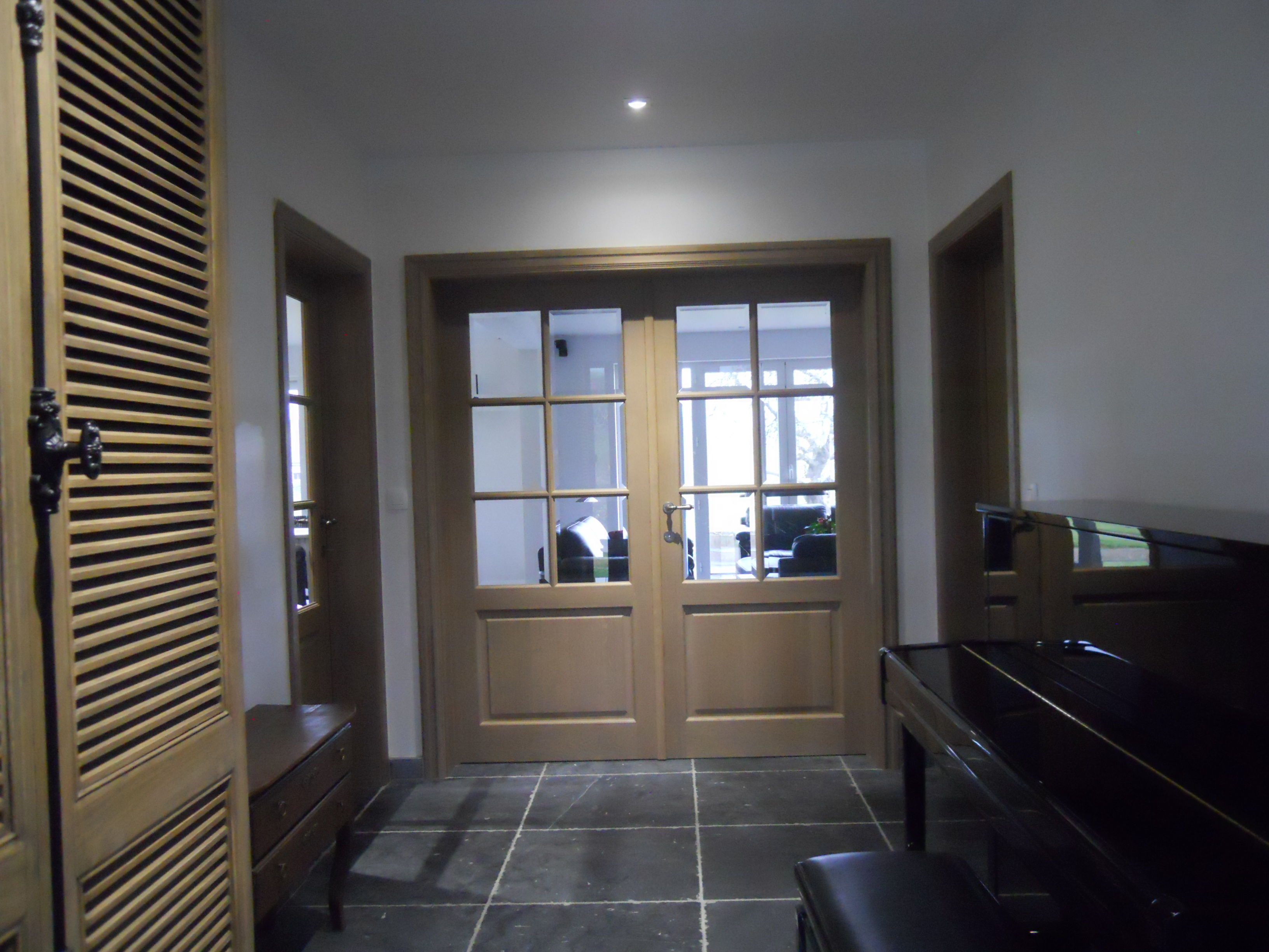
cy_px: 476
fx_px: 1026
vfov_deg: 49.7
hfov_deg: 63.4
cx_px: 634
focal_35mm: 28
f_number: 2.7
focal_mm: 5
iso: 800
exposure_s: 1/40
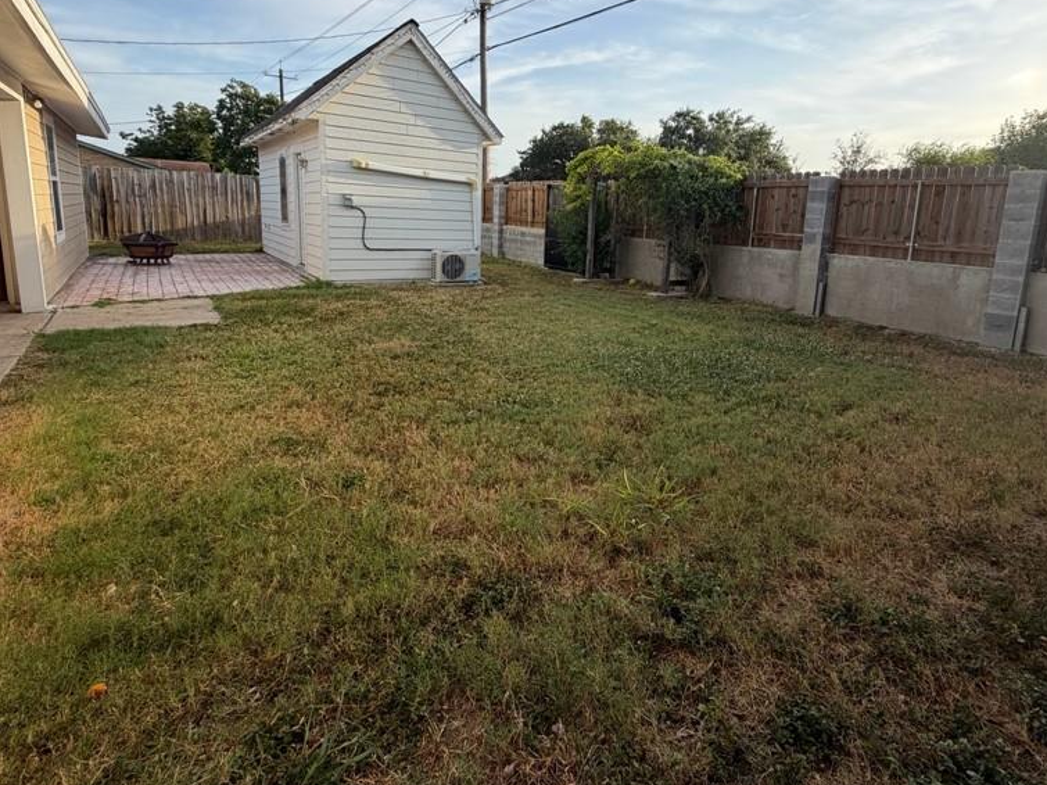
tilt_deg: -10.3
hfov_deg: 84.4
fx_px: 575
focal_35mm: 19
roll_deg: -2.9
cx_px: 576
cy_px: 312
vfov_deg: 68.0
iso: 40
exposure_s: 1/742
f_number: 2.2
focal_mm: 2.22
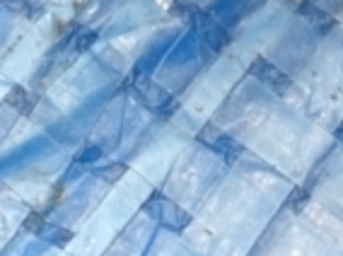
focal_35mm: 131
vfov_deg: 10.2
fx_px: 1296
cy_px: -307
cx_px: 157
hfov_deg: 15.1
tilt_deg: -58.2
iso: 160
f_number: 2.2
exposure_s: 1/30
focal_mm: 4.15
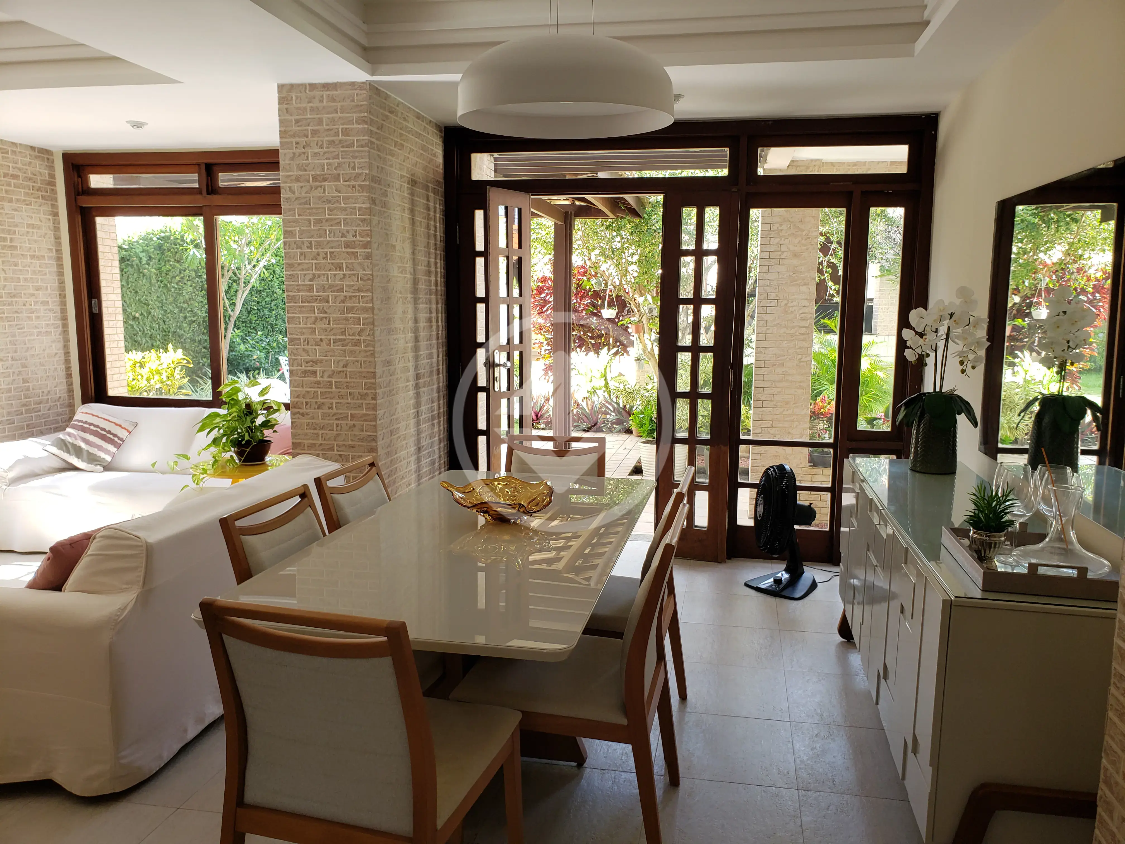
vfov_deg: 53.1
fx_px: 845
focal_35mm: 26
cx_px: 562
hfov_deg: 67.3
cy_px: 422
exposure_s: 1/100
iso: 100
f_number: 2.4
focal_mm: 4.3
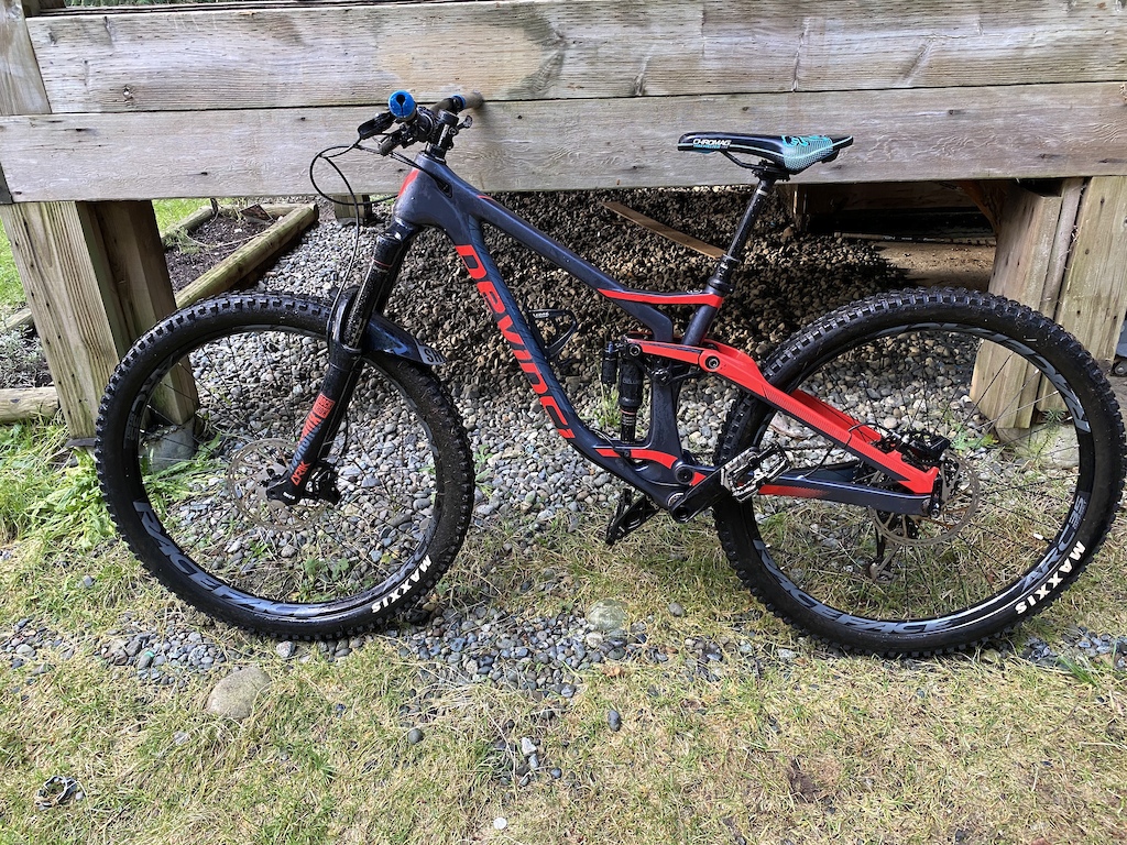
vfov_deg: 53.1
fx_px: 846
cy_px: 422
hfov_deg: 67.3
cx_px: 564
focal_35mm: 26
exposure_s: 1/64
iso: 125
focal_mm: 4.25
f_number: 1.8
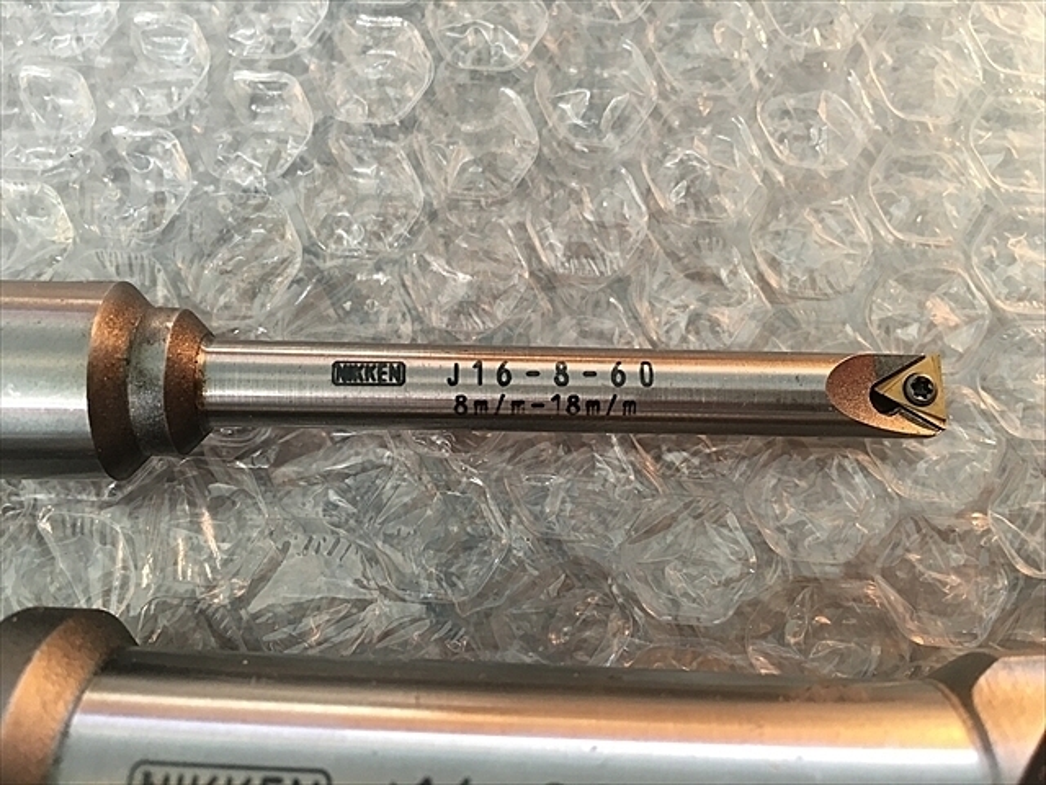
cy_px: 392
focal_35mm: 29
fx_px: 876
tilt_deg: -77.4
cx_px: 523
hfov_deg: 61.7
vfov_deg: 48.2
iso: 80
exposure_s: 1/30
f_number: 2.2
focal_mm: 4.15
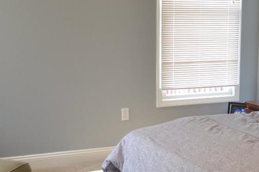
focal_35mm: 98
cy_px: 145
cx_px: 216
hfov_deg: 20.6
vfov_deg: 13.8
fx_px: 703
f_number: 4
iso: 800
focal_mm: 22
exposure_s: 1/60
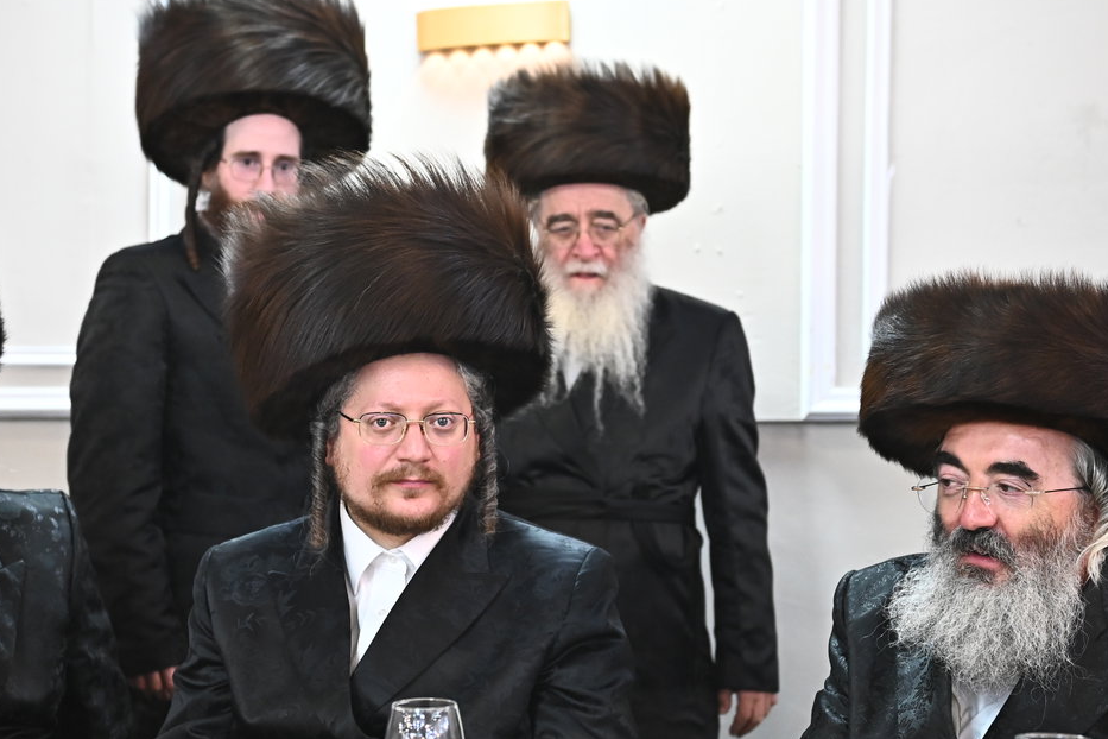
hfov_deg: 33.4
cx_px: 511
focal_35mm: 60
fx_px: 1847
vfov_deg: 22.6
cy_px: 451
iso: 2500
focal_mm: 40
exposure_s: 1/200
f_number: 3.2
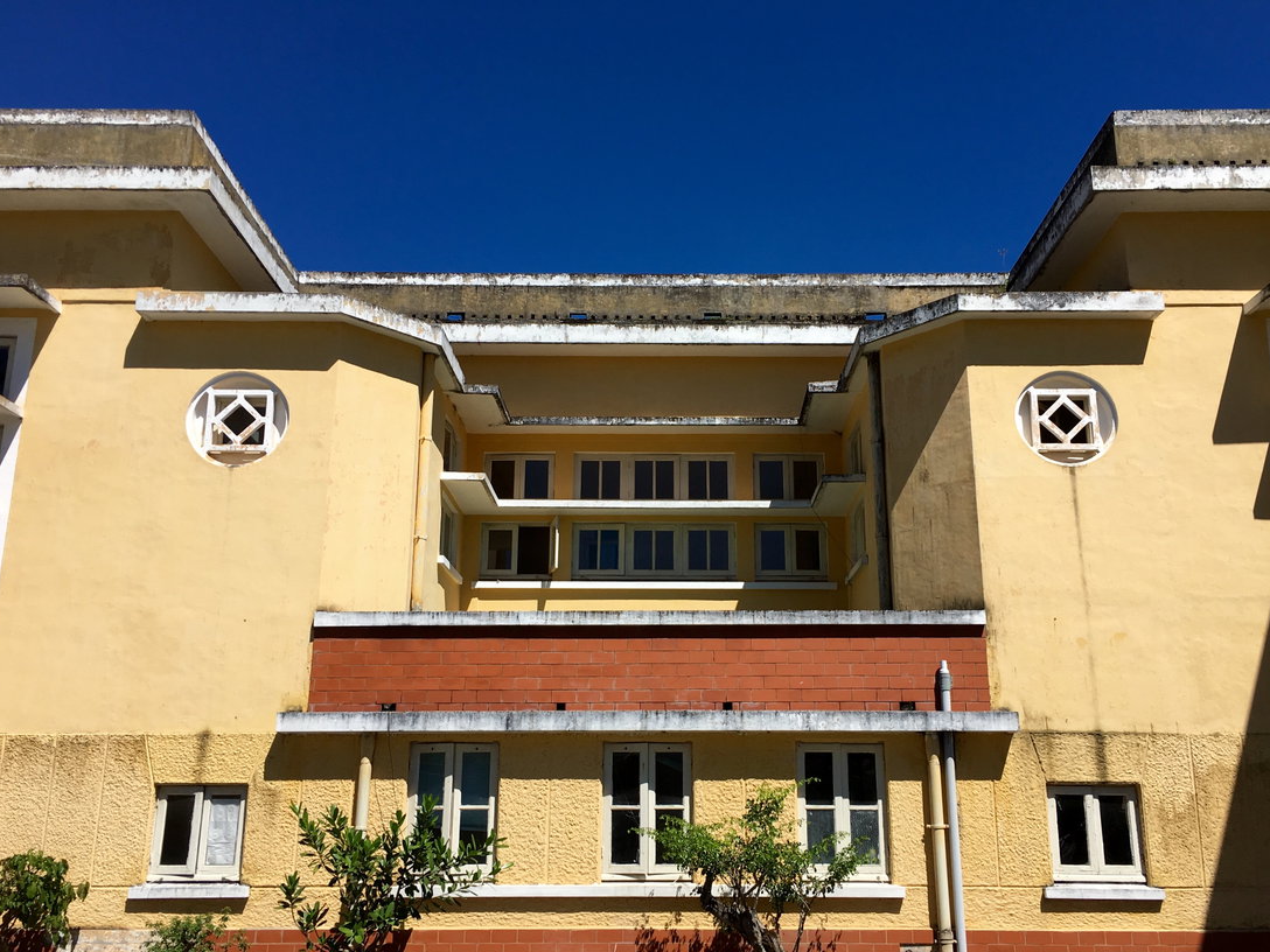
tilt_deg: +15.3
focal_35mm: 32
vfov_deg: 44.1
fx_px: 1174
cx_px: 663
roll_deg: -0.9
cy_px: 516
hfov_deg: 56.8
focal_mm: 4.15
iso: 25
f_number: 2.2
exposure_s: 1/2024
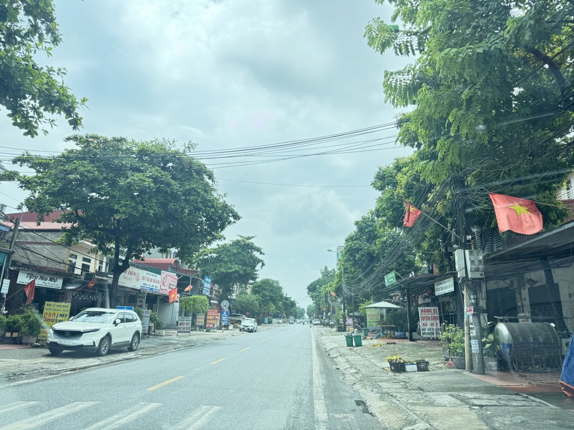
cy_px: 215
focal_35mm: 24
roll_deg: -1.4
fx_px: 398
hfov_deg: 71.6
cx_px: 287
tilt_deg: +13.2
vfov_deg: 56.8
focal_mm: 6.76
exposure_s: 1/792
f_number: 1.78
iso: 80
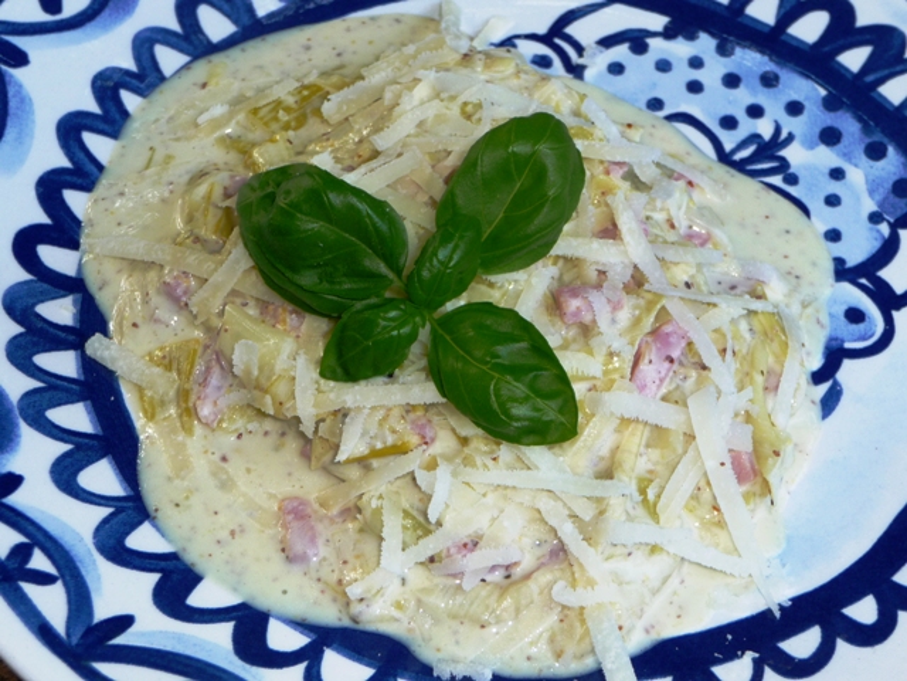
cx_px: 454
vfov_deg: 17.6
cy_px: 340
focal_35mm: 84
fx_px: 2201
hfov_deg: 23.3
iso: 100
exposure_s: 1/40
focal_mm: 14.2
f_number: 4.7
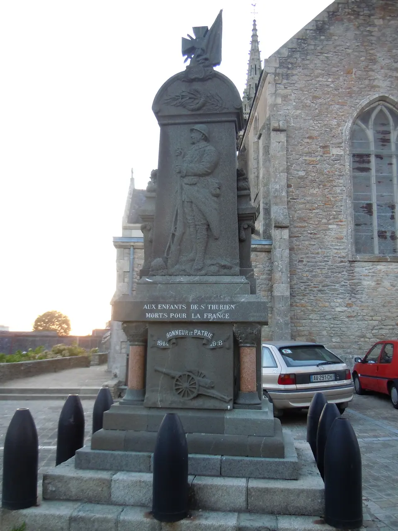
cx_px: 199
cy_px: 266
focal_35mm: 30
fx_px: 460
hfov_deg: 46.8
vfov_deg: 60.0
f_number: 3.5
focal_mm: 5.4
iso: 200
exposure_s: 1/60
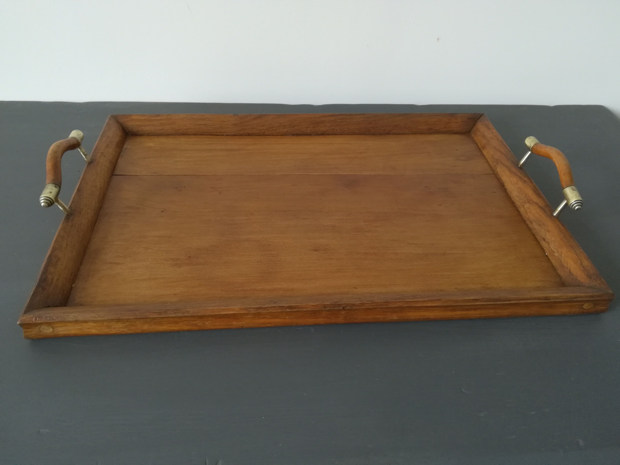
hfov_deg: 67.3
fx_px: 466
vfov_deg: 53.1
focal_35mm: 26
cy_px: 232
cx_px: 310
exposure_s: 1/33.3
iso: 200
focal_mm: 3.83
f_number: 2.2
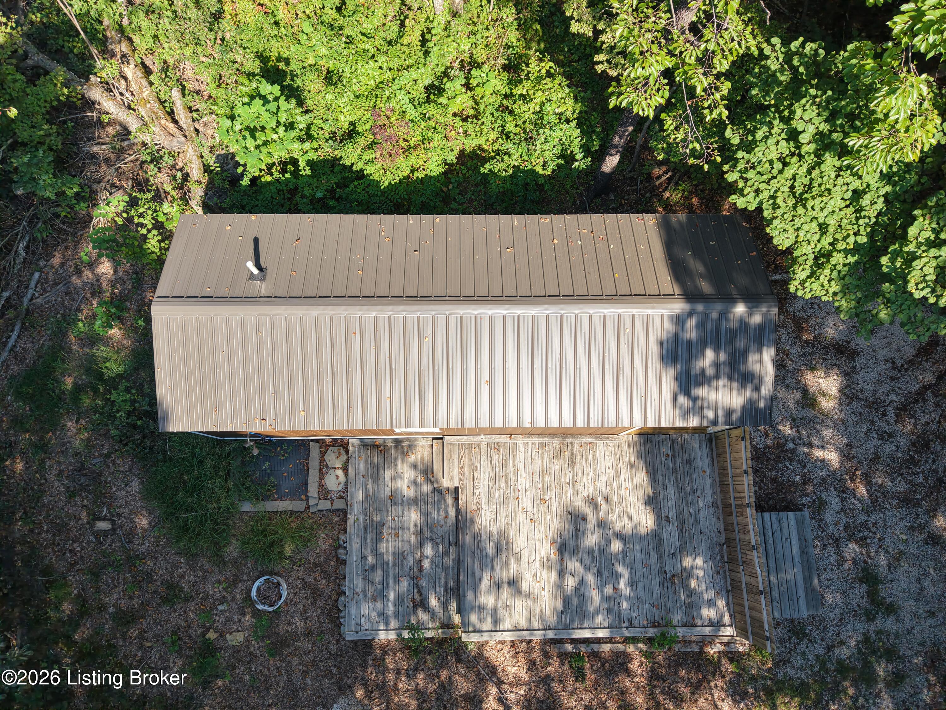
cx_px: 473
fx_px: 656
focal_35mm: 24
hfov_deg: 71.6
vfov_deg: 56.8
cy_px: 355
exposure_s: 1/640
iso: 100
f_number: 1.8
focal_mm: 8.67
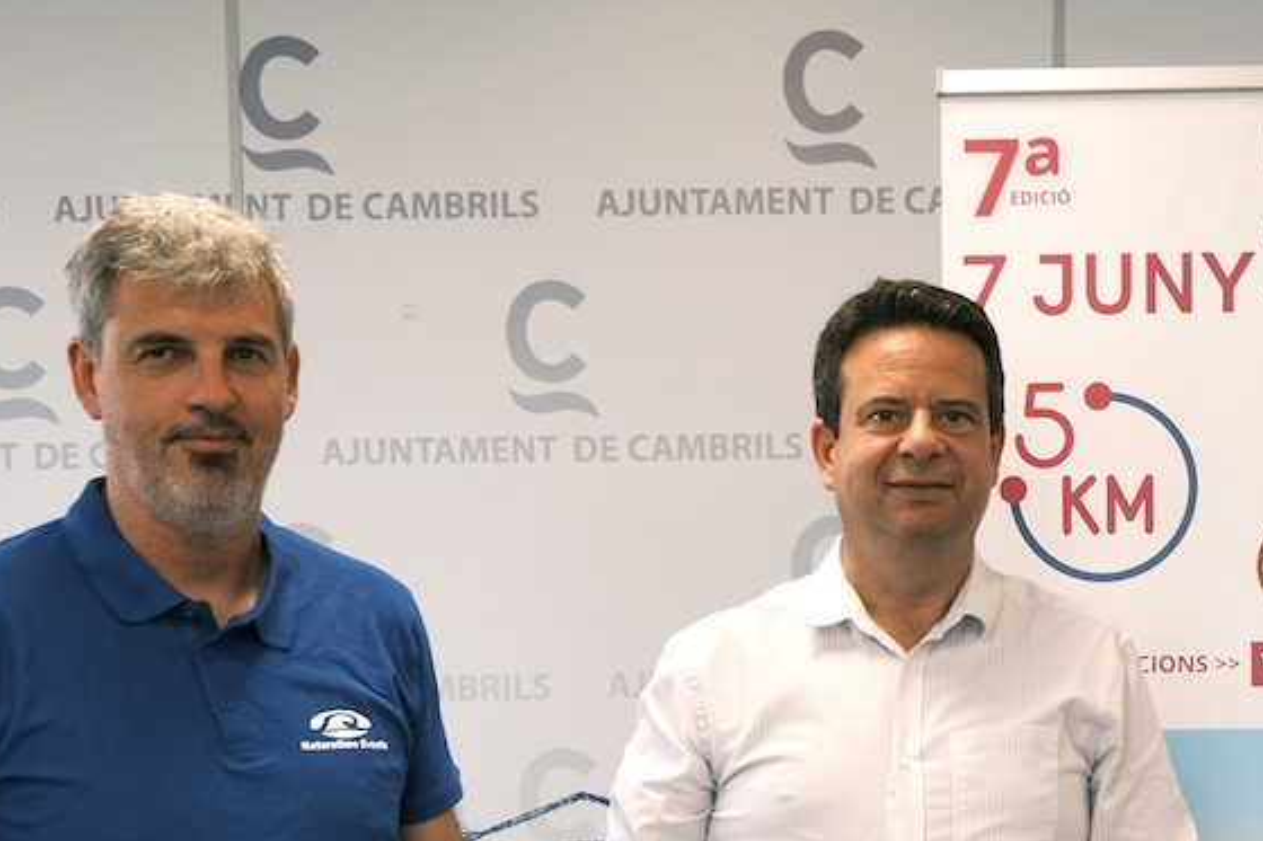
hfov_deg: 24.8
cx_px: 1058
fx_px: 2806
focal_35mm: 80
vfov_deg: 16.5
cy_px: 941
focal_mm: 23.3
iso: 160
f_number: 3.2
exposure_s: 1/38
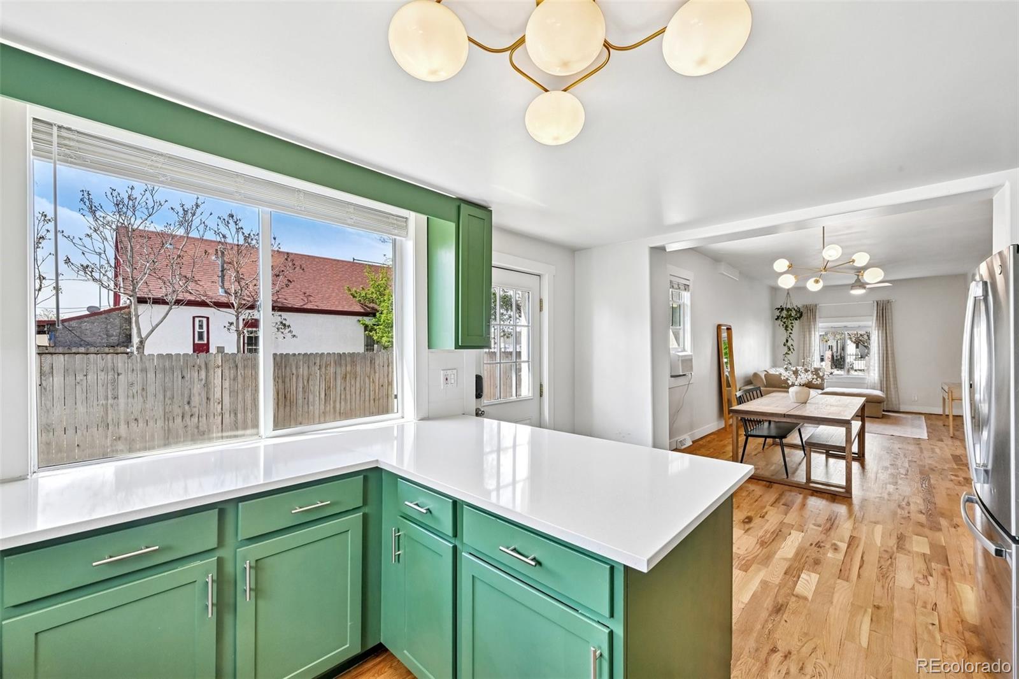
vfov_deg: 81.2
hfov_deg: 104.3
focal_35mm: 14
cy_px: 340
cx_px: 510
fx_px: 396
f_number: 11
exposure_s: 1/15
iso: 220
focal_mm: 14
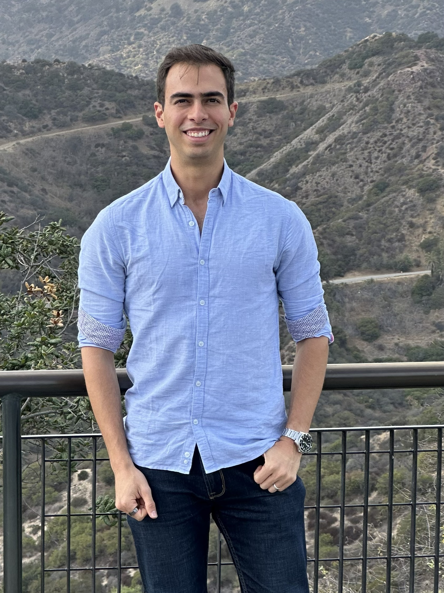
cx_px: 222
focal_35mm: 77
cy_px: 296
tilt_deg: -6.0
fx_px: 1318
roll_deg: -0.3
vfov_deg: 25.3
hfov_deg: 19.1
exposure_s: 1/244
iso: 32
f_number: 2.8
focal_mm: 9
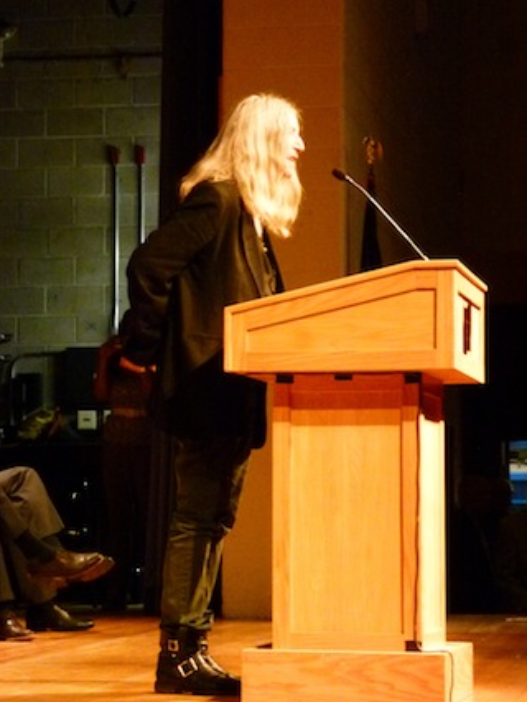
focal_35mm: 115
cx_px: 240
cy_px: 360
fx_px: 2332
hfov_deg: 12.9
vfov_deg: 17.1
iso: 800
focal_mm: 18.8
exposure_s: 1/15
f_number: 5.5
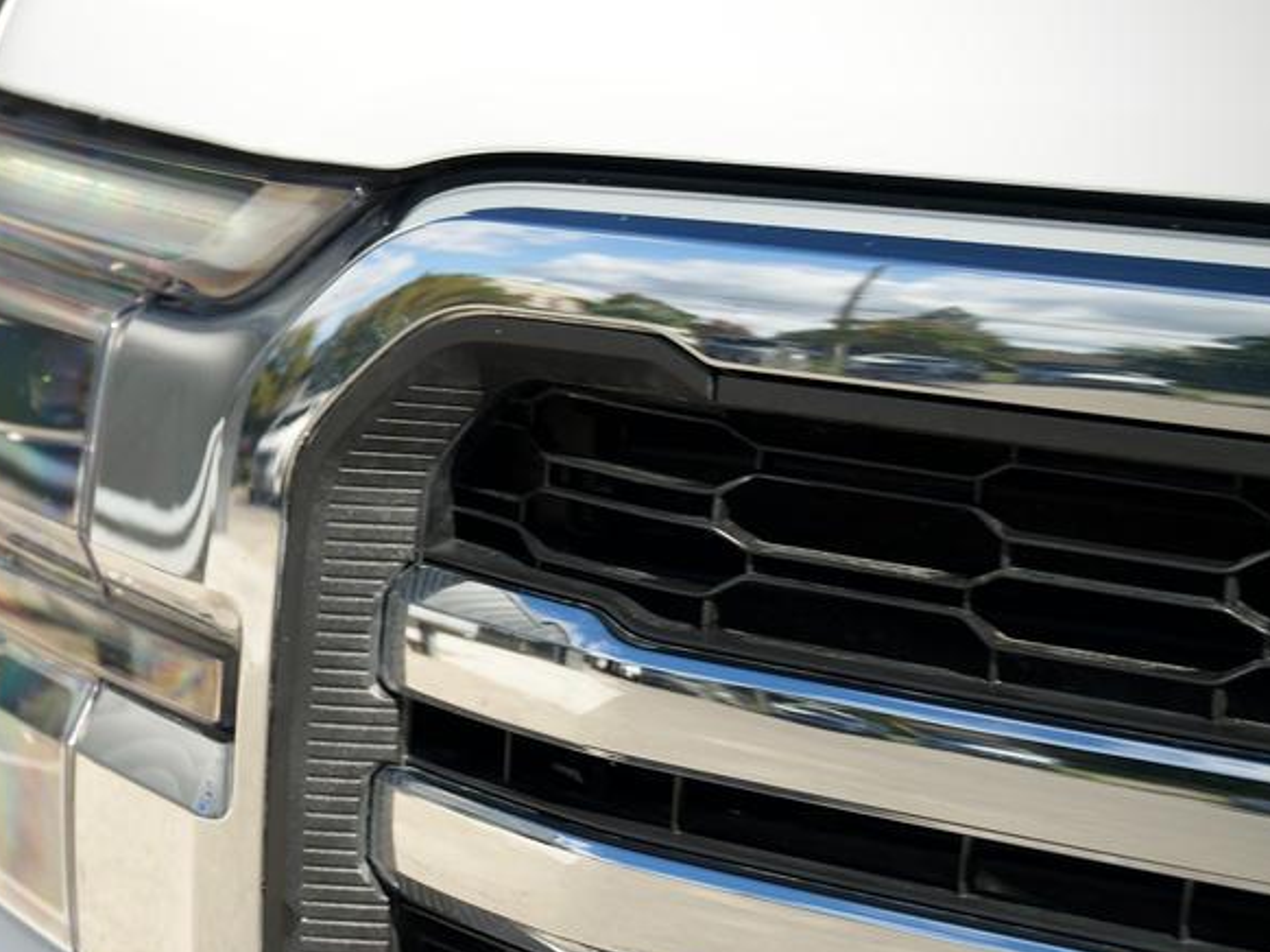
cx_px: 76
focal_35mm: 91
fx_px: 3353
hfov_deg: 20.9
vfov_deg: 16.1
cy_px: 511
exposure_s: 1/50
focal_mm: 28.8
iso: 250
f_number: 2.8
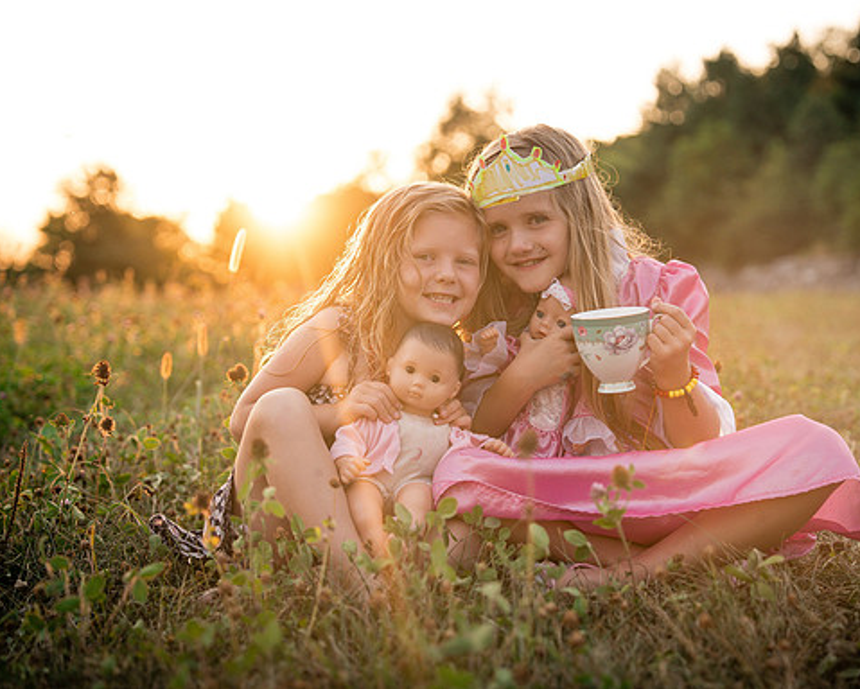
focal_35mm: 67
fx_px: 1707
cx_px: 496
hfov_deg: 28.2
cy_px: 344
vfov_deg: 22.8
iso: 250
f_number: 2.8
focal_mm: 59
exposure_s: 1/500
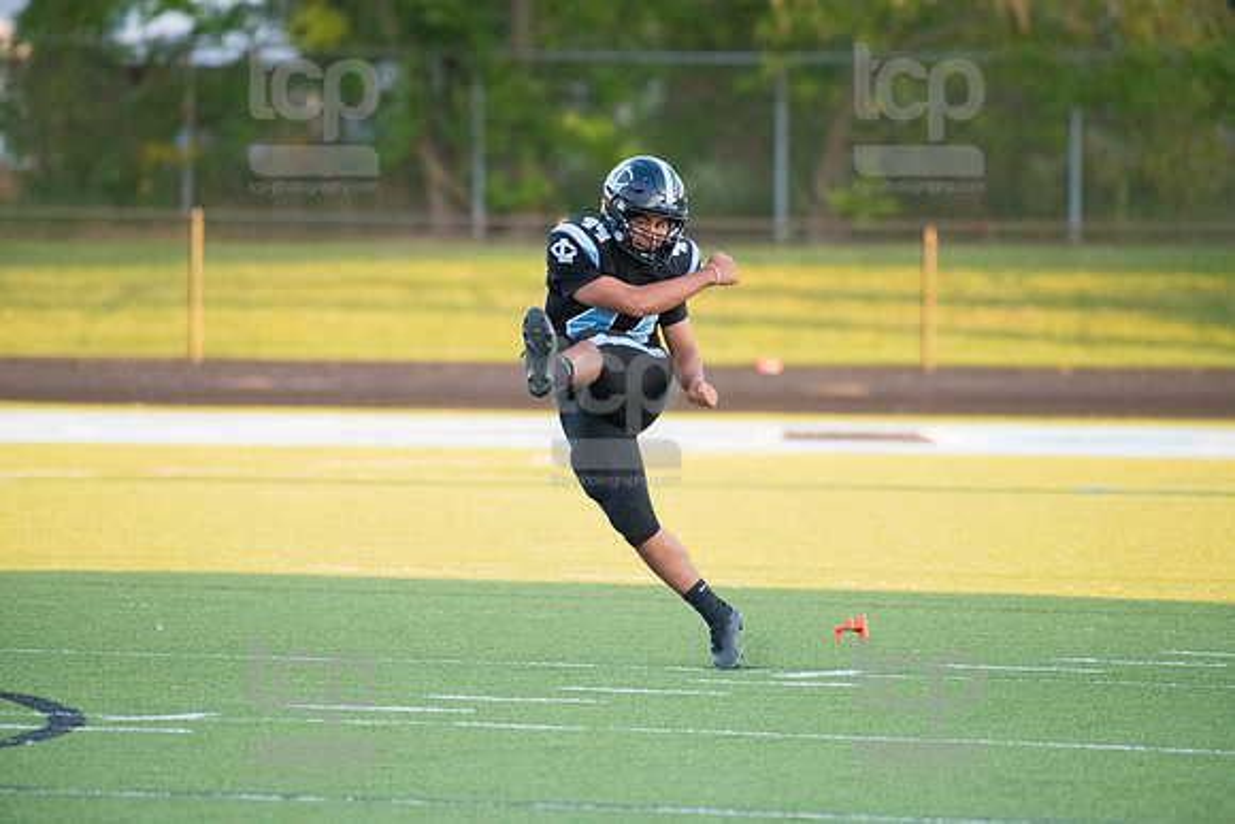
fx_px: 15097
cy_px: 412
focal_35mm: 440
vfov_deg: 3.1
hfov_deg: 4.7
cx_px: 618
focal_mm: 440
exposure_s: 1/2000
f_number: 5.6
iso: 4000
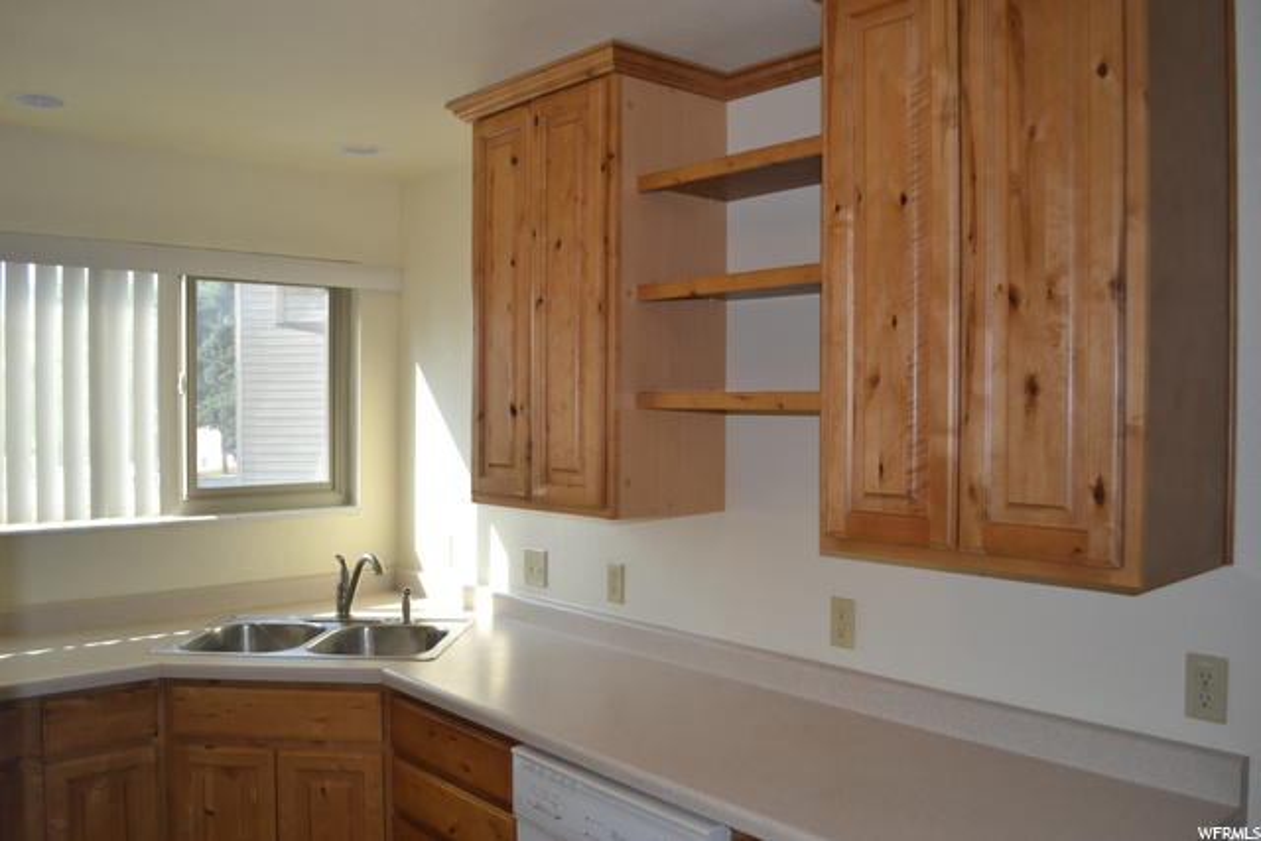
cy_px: 420
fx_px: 1051
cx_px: 630
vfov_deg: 43.6
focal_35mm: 30
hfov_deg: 61.9
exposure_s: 1/200
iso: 220
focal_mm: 20
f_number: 3.8
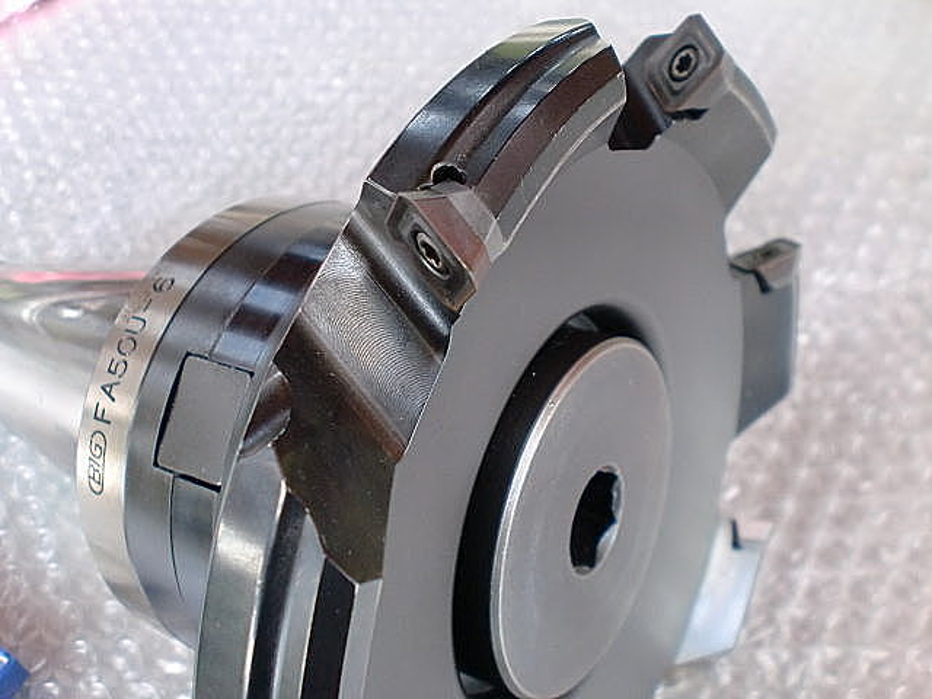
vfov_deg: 40.7
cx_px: 466
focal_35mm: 35
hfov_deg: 52.6
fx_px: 942
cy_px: 350
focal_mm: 6.3
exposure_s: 1/60
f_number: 3.1
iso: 160
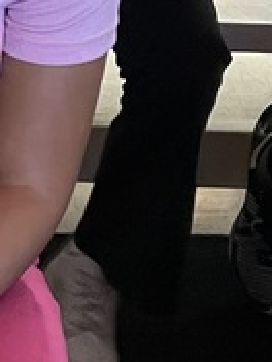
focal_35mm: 151
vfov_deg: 13.0
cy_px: 300
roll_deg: +0.5
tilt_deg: -35.5
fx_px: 1582
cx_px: -231
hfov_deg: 9.3
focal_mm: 4.2
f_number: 1.6
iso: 500
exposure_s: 1/60
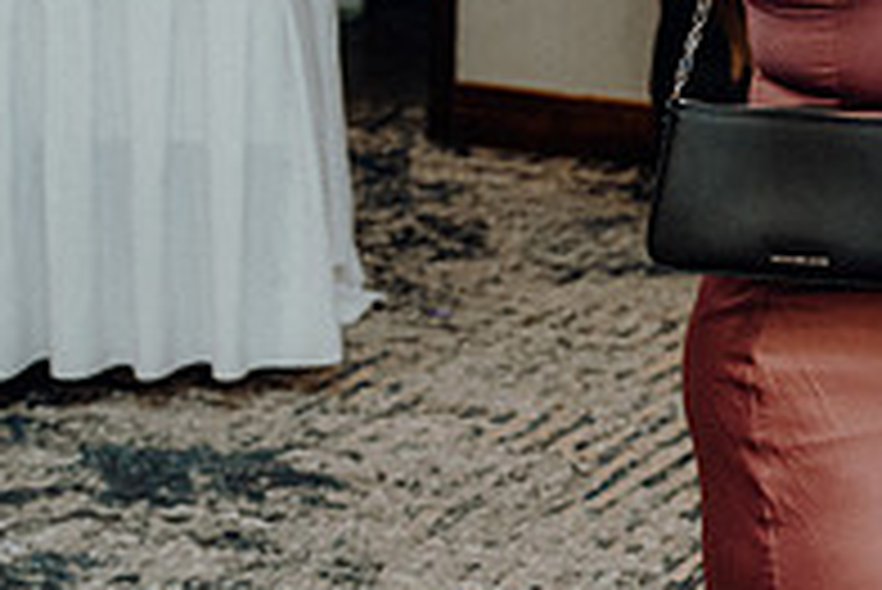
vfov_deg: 10.9
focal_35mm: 124
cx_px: 1228
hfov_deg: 15.5
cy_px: -133
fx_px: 3040
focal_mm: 42
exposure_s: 1/200
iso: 2500
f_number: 3.5
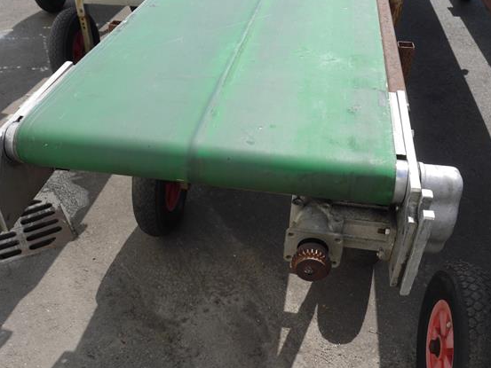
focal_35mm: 37
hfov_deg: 50.1
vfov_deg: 38.6
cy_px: 206
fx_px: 525
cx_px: 226
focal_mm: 16
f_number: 8
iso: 160
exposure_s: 1/400
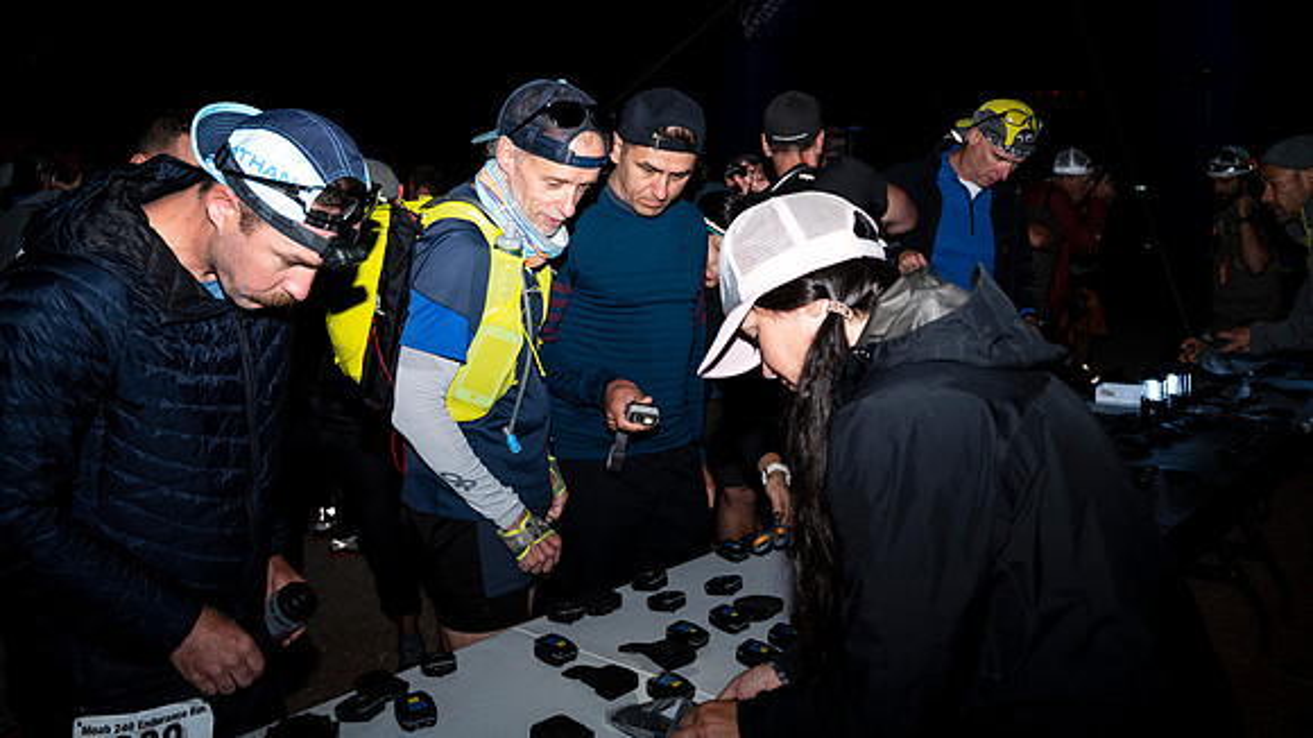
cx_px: 656
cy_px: 302
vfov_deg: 37.2
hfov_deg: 62.0
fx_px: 1093
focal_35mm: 31
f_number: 4
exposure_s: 1/200
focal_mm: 30
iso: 320
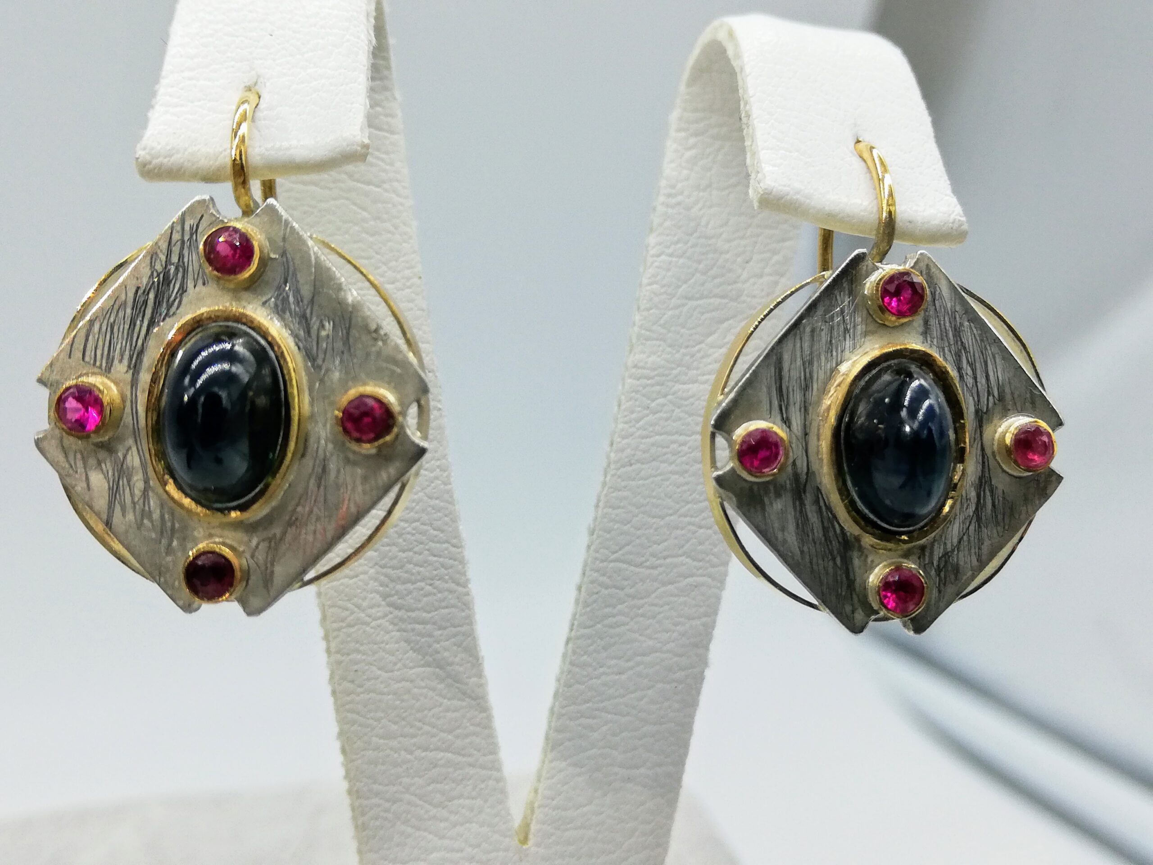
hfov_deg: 47.9
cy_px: 432
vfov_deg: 36.8
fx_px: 1299
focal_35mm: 39
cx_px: 576
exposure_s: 1/326
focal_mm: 3.81
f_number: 2.2
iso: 100
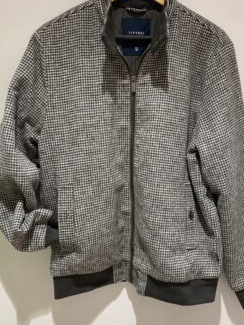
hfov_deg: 44.2
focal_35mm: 32
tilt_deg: -8.6
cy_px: 161
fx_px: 301
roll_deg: +0.3
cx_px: 130
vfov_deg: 56.8
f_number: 1.8
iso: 80
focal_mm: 4.25
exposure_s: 1/50
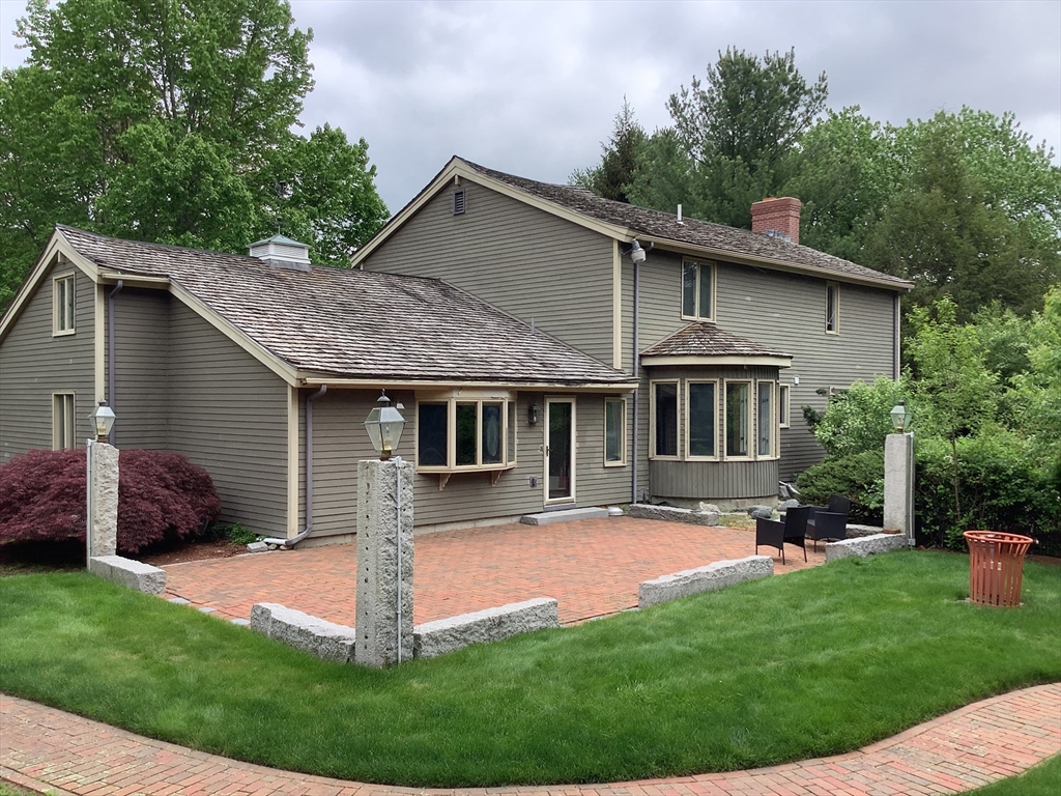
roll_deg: -1.1
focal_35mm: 31
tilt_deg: -1.0
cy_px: 398
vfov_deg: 45.4
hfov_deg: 58.4
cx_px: 530
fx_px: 950
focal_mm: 3.3
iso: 25
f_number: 2.4
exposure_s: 1/403
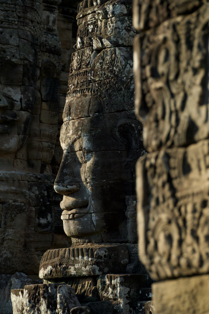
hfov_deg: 8.6
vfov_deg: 12.9
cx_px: 104
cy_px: 157
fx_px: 1385
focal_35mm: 159
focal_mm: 58.3
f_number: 4
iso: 100
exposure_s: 1/400
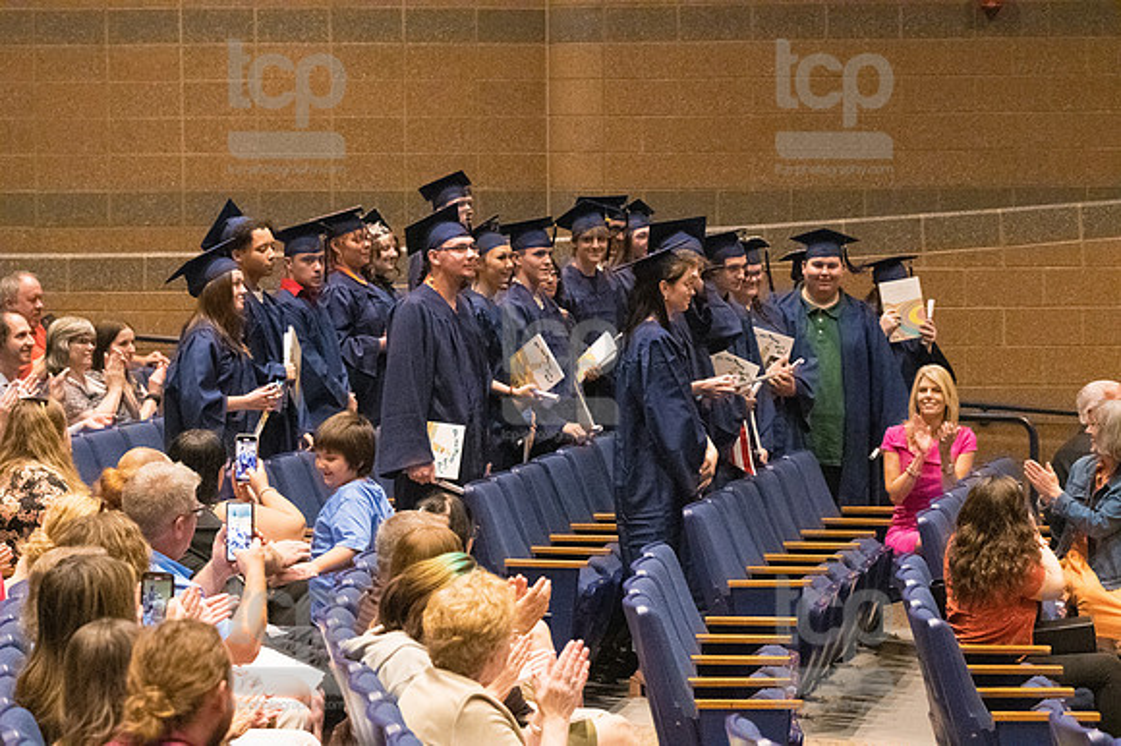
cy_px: 373
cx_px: 560
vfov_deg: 9.9
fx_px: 4295
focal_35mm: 138
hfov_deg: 14.9
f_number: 4.5
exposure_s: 1/250
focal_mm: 92
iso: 8000
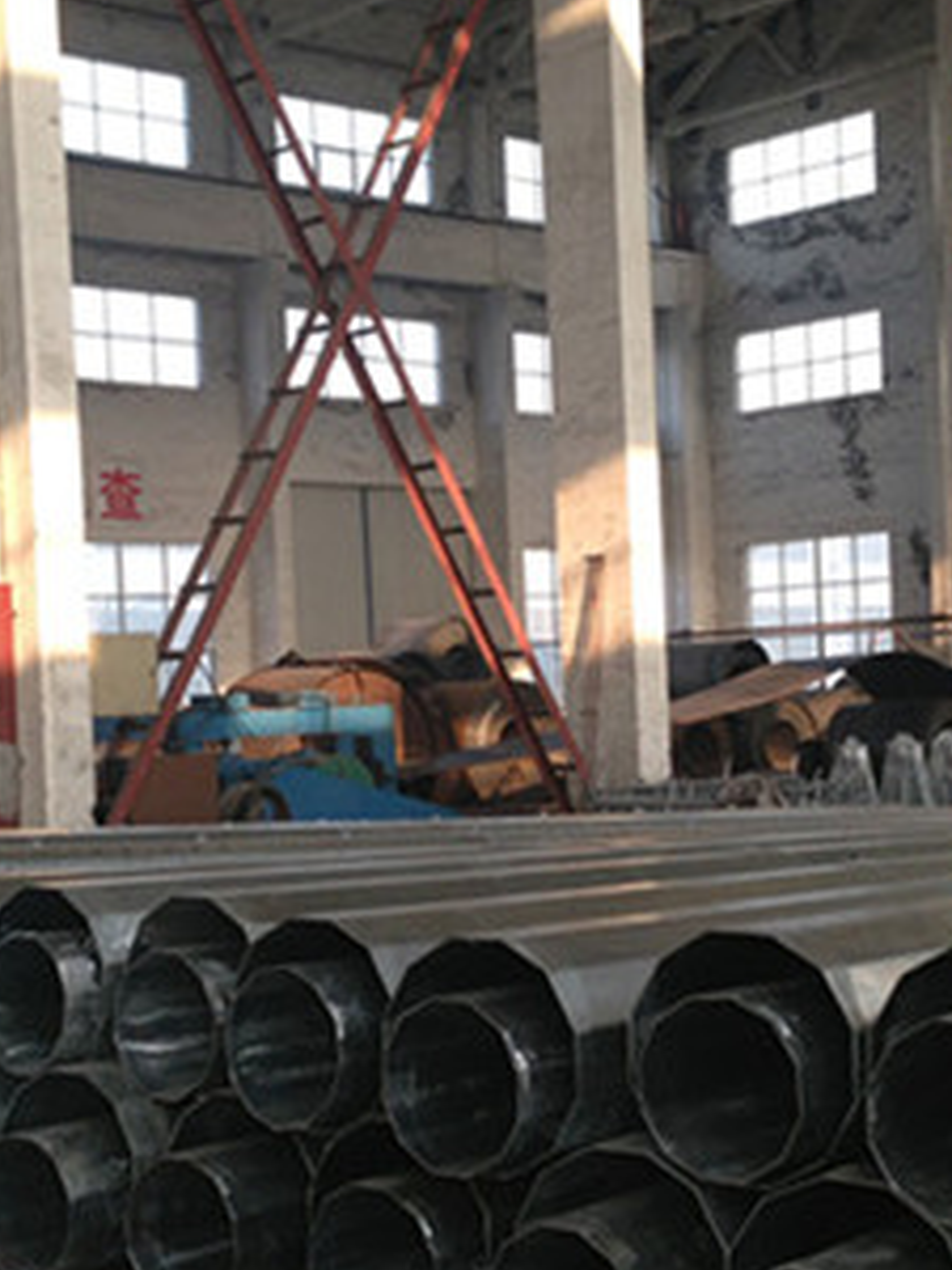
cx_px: 491
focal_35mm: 66
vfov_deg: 29.3
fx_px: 2420
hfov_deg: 22.3
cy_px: 749
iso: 80
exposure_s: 1/120
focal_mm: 4.13
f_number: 2.4
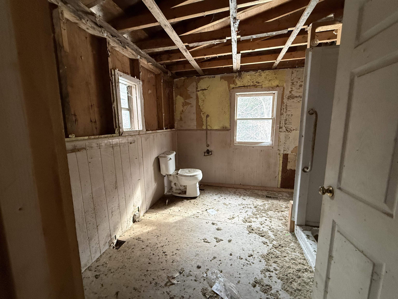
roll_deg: +1.4
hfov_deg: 102.1
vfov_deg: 85.7
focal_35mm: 14
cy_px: 150
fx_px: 161
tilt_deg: -10.8
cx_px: 199
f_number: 2.2
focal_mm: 2.22
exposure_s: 1/69
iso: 320
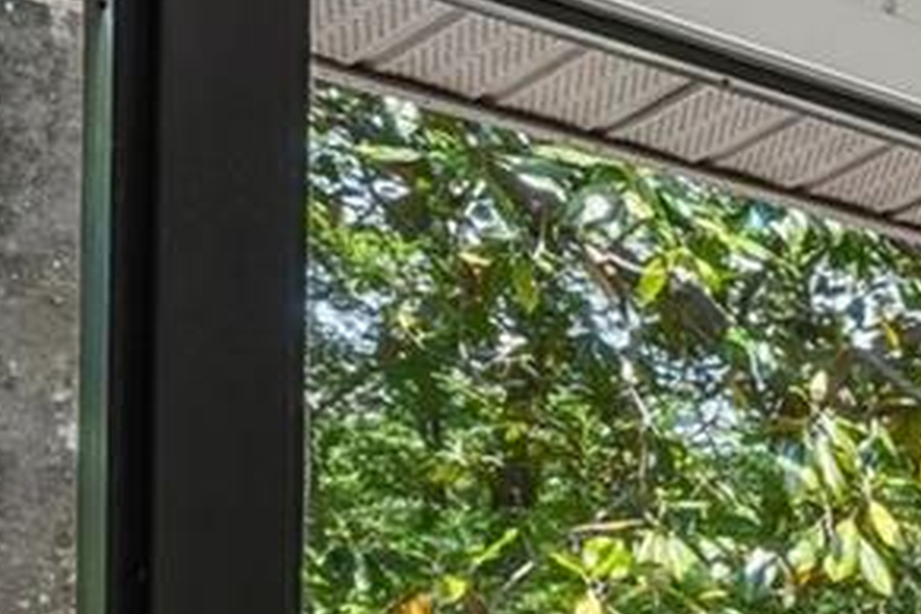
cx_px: 2304
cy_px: 801
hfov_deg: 14.4
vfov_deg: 16.7
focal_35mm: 77
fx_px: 1970
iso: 100
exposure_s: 1/2
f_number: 11
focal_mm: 14
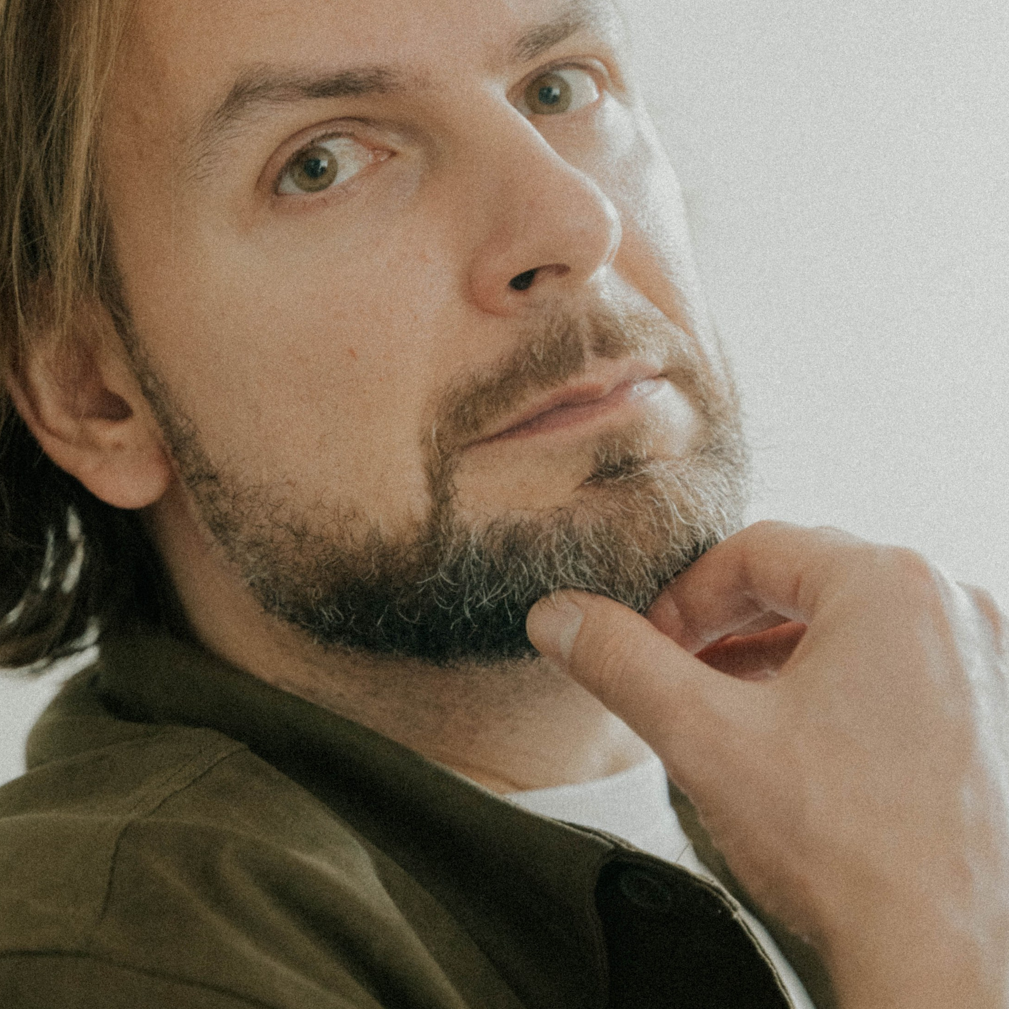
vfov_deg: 16.6
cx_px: 550
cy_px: 391
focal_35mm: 105
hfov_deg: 16.6
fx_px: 3463
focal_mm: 66
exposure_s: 1/250
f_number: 3.2
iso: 5000
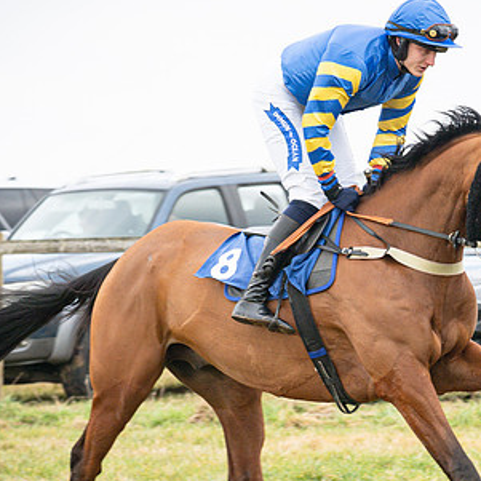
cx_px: 372
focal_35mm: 330
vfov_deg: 5.3
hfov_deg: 5.3
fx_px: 5188
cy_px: 283
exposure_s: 1/1000
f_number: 4.5
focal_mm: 135
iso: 500
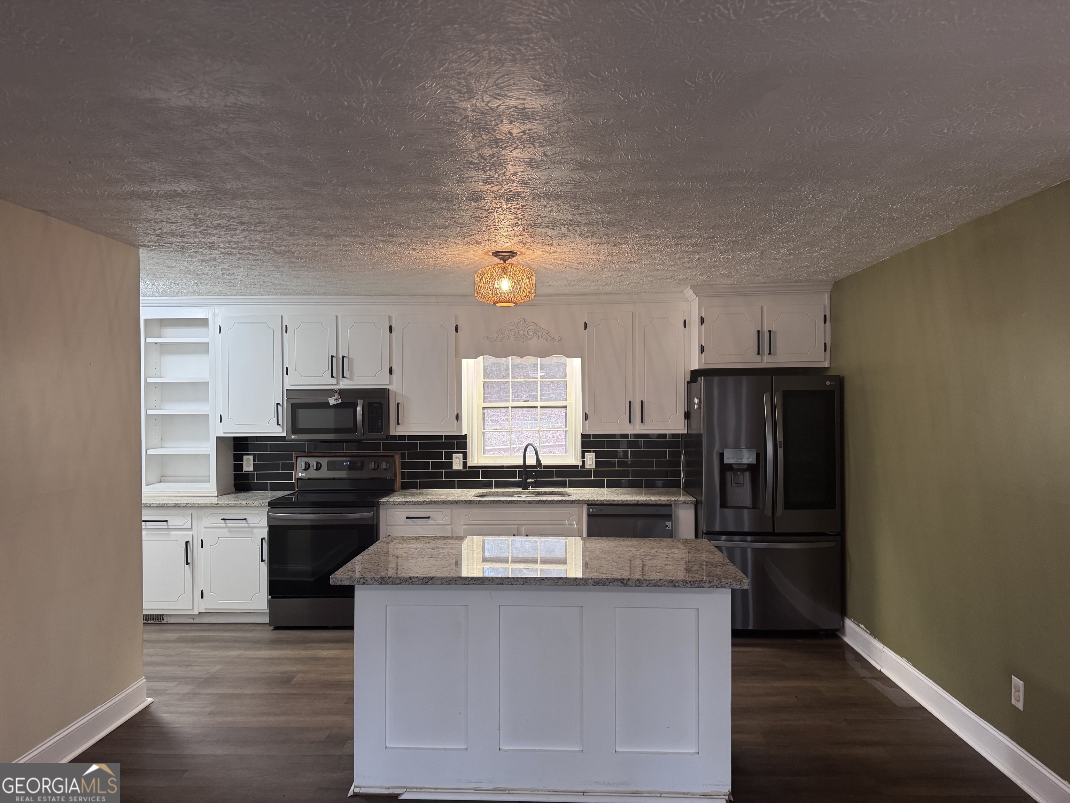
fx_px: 742
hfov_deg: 71.6
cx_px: 535
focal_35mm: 24
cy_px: 402
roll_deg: +0.8
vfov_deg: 56.8
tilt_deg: -0.5
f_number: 1.78
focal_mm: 6.76
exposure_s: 1/60
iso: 200
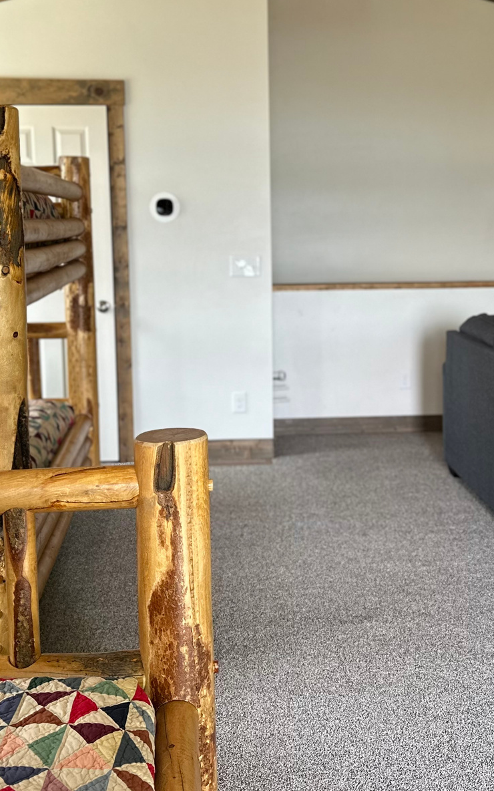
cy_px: 339
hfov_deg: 29.2
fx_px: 948
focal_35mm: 44
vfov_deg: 45.1
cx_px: 284
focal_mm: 6.86
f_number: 1.78
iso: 125
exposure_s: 1/121
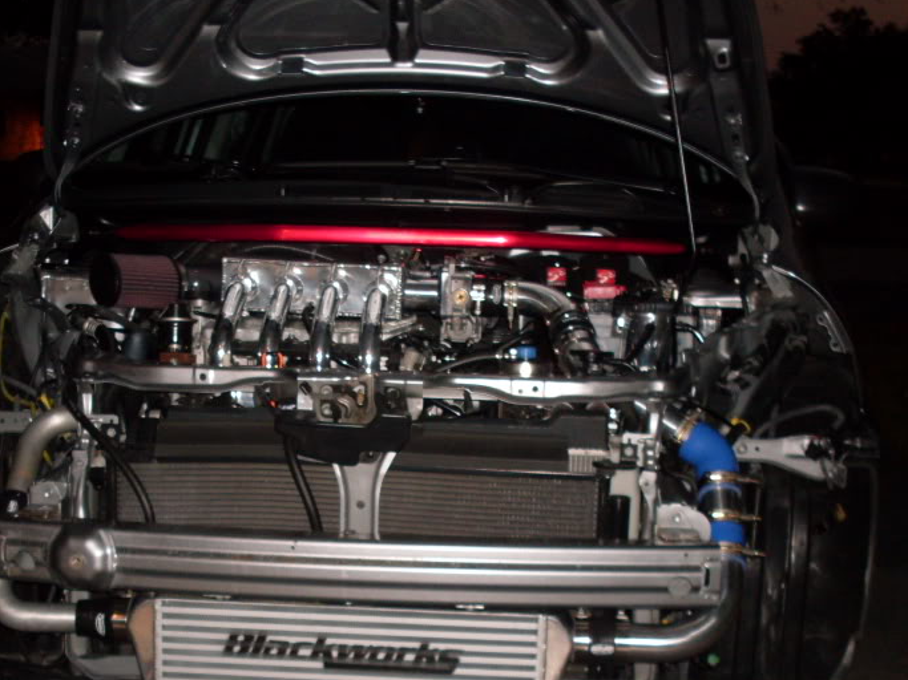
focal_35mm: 57
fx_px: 1495
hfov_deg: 33.8
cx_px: 401
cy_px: 450
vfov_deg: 25.5
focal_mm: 6.3
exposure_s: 1/45
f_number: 2.8
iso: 100
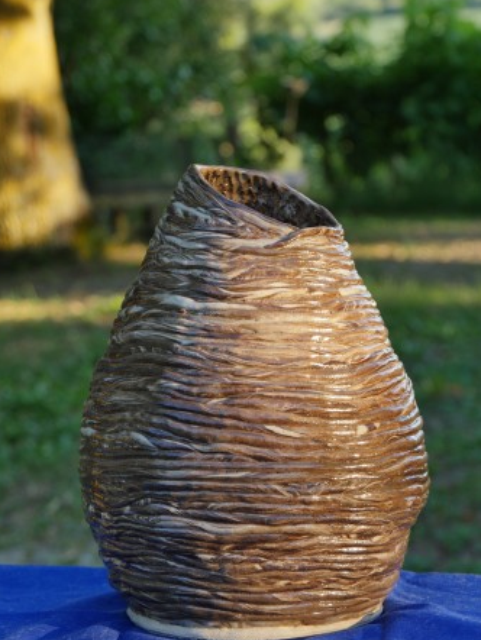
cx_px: 259
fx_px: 1925
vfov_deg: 18.9
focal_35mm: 104
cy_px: 358
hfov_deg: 14.2
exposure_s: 1/100
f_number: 4.9
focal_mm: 46
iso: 200
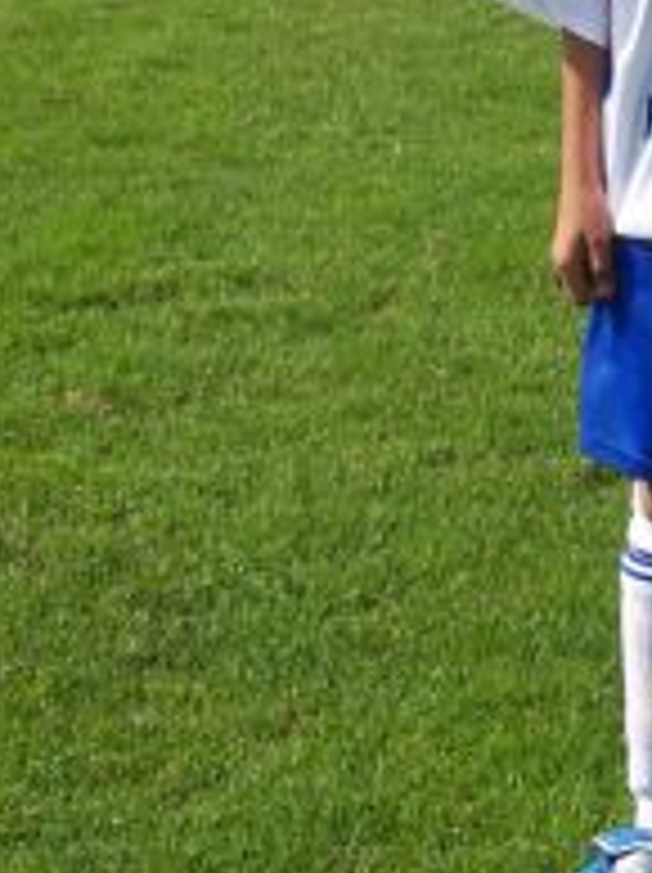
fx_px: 3952
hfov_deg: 9.3
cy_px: 133
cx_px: 796
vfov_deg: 12.5
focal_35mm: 157
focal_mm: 8.6
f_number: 6.7
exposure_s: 1/350
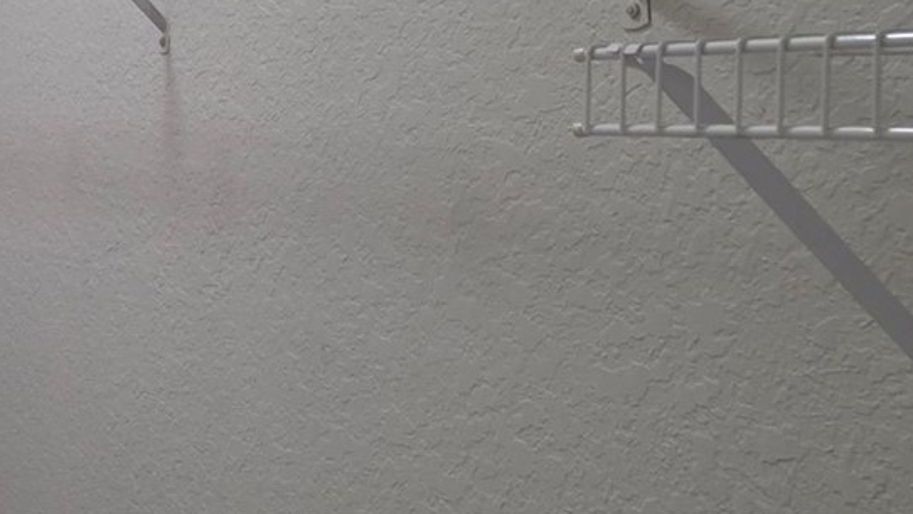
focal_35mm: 74
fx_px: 1792
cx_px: -239
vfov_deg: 16.2
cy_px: 118
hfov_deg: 25.1
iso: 640
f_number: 1.7
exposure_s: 1/120
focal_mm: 6.3
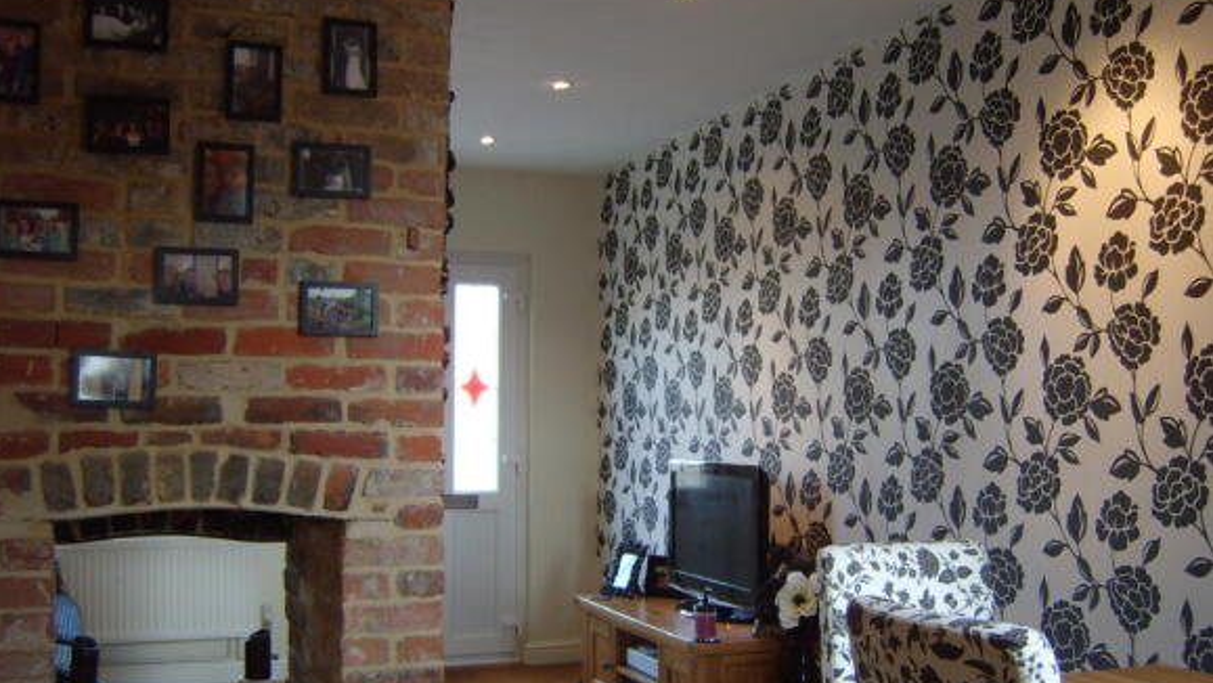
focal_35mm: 34
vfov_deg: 34.6
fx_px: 1094
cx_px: 604
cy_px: 393
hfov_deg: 58.0
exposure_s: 1/21
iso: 100
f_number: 2.7
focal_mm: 8.13
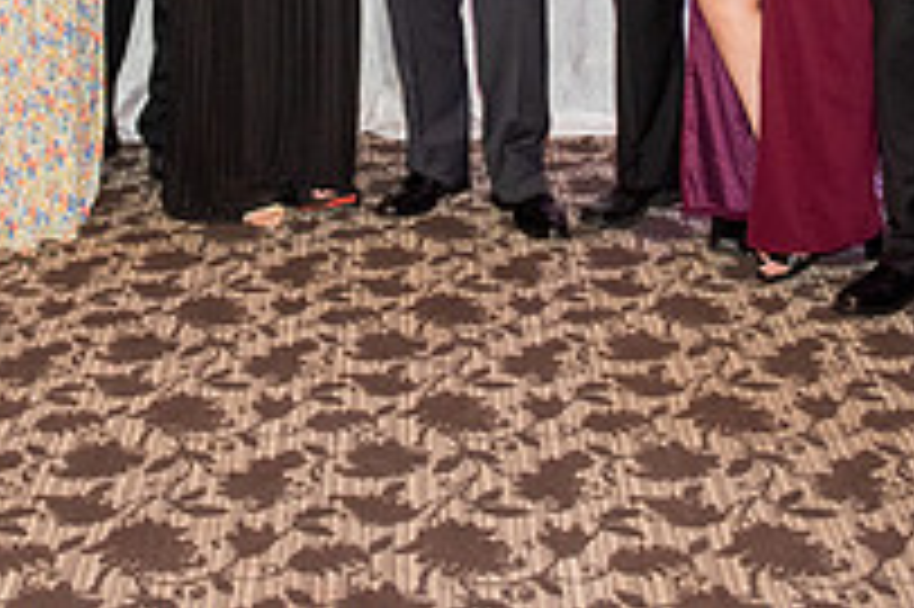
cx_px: 333
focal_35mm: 80
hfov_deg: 25.3
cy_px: -259
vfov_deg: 15.9
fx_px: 2029
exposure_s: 1/160
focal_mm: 28
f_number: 3.5
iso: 1600
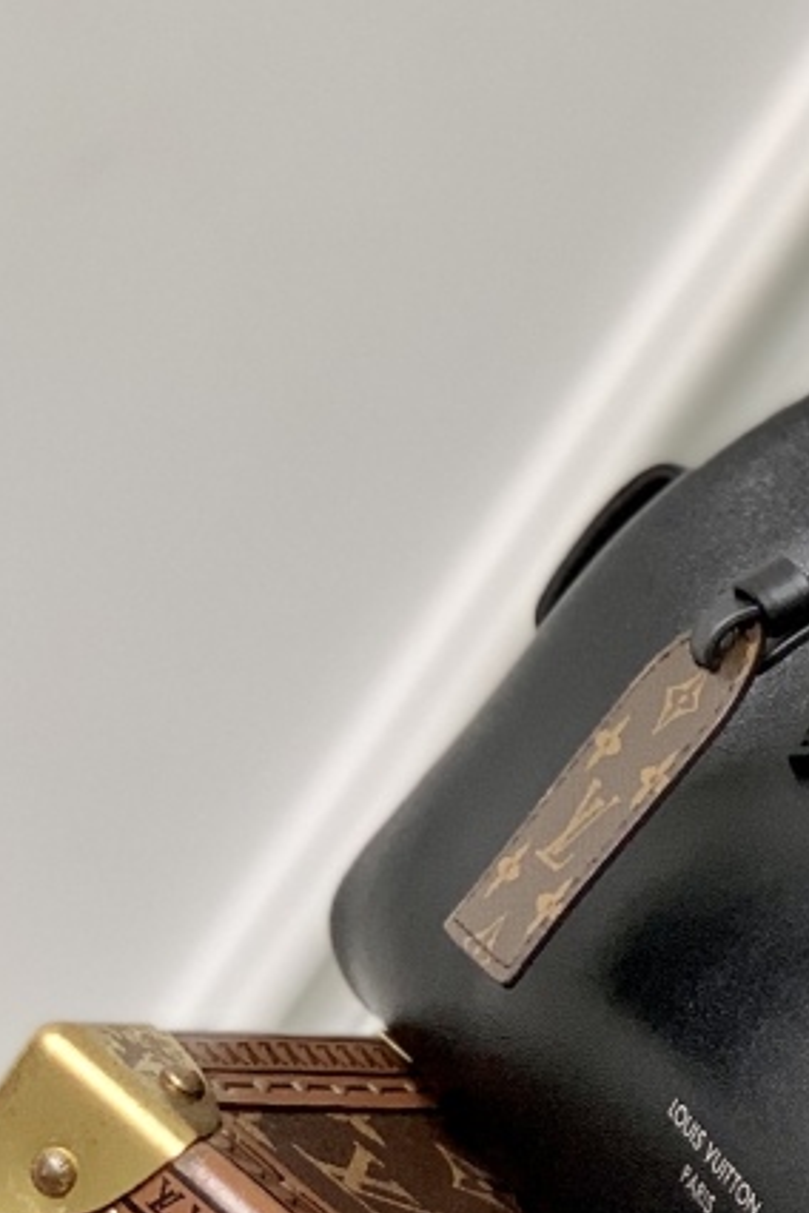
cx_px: 1276
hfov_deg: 7.4
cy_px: 678
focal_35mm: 183
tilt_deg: -6.1
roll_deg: -35.0
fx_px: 6168
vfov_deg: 11.2
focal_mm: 6
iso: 100
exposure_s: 1/122
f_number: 2.4
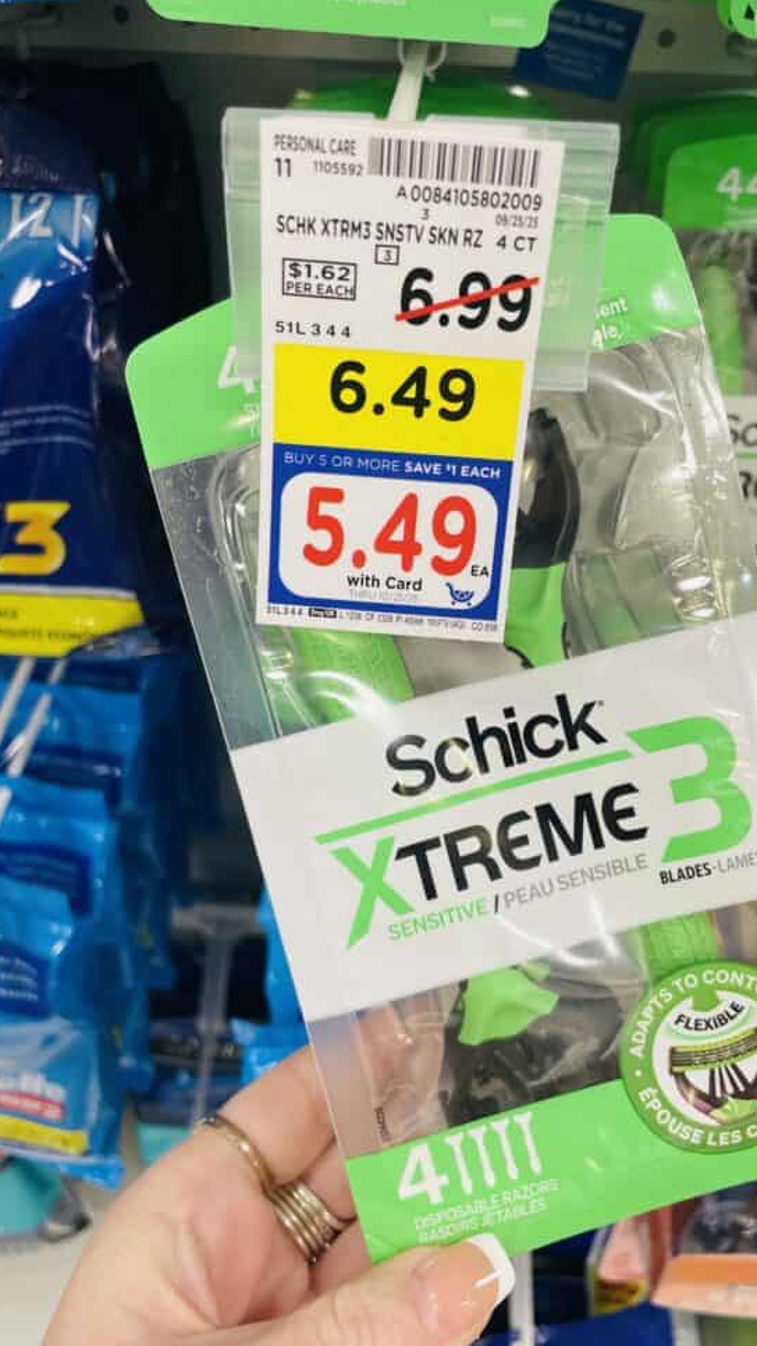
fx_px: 1070
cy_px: 644
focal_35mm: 30
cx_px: 394
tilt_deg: -40.7
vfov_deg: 64.3
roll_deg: -1.7
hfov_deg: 38.9
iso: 64
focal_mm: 4.2
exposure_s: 1/60
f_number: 1.6
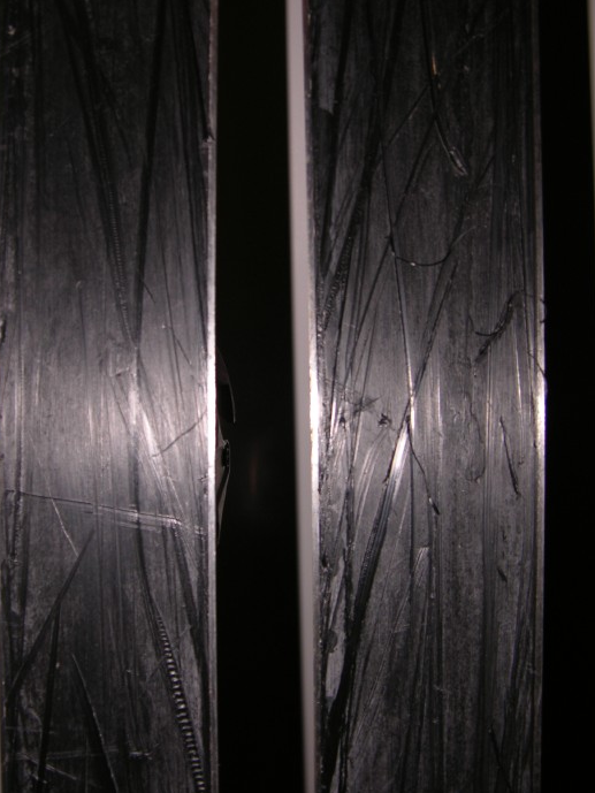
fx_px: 894
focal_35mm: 39
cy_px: 384
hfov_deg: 36.8
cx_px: 284
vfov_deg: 47.8
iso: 50
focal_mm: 8.9
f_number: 2.8
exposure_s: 1/60.1
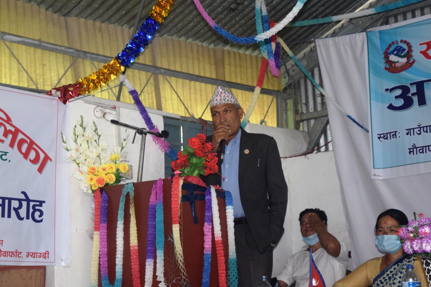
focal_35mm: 78
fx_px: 934
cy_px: 144
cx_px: 216
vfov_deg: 17.5
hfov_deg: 26.0
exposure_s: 1/60
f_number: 5.6
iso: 2000
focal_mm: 52
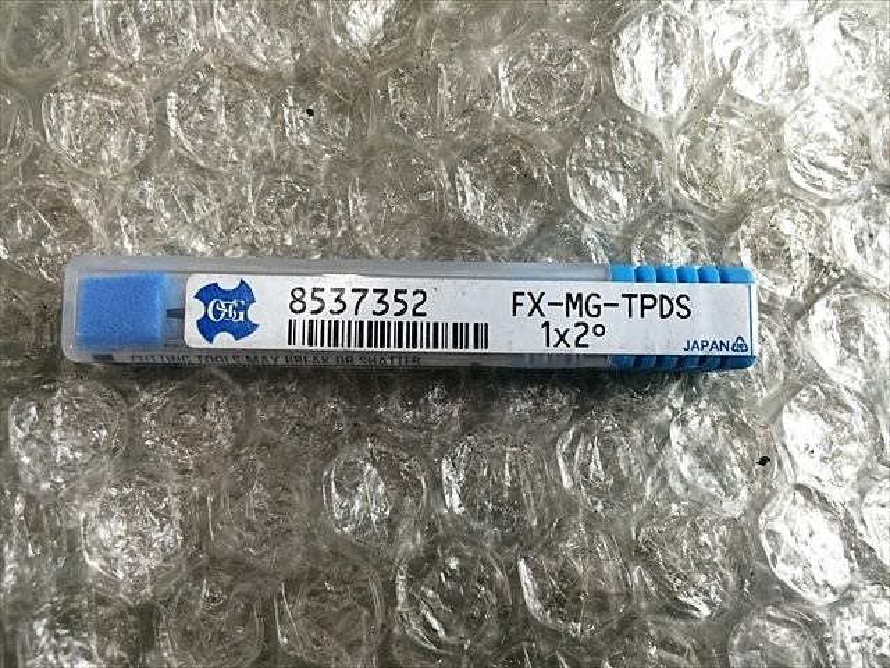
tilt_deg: -78.7
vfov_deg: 48.2
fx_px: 746
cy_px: 334
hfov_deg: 61.7
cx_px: 445
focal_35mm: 29
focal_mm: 4.15
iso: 100
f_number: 2.2
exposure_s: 1/33
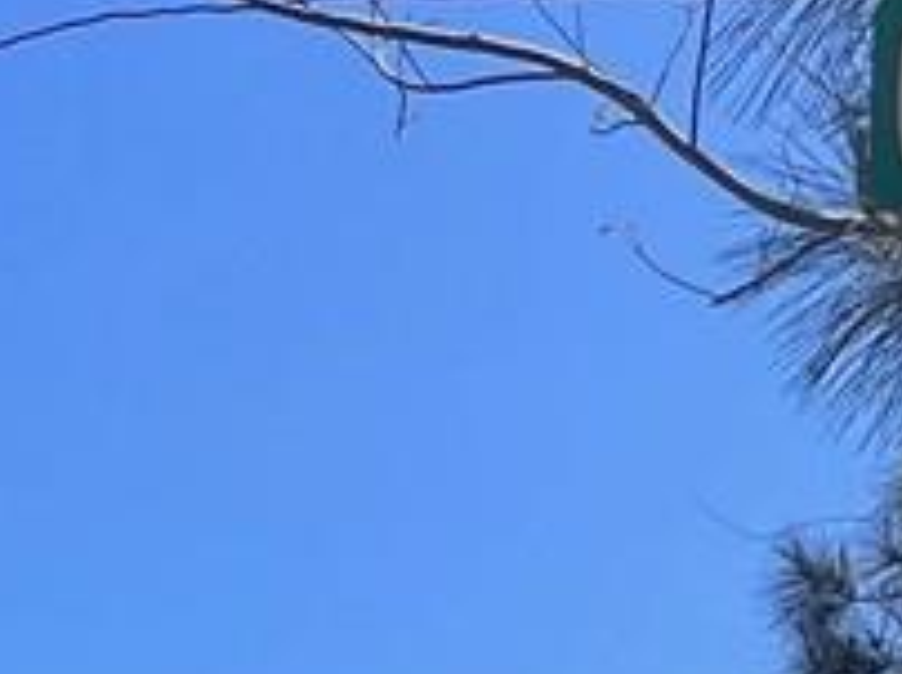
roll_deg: +0.4
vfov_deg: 6.5
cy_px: 2058
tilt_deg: +0.8
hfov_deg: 9.6
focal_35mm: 206
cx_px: 161
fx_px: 5361
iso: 50
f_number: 1.6
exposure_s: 1/2755
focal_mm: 5.1
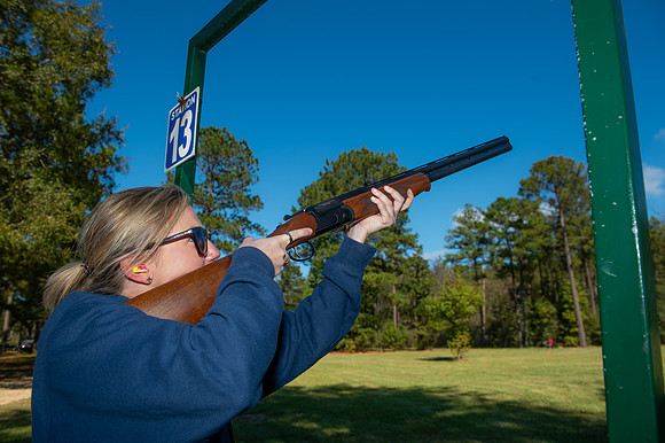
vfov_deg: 49.5
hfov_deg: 69.4
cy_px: 222
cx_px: 332
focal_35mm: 26
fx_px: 480
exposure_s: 1/160
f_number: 6.3
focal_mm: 26
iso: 125
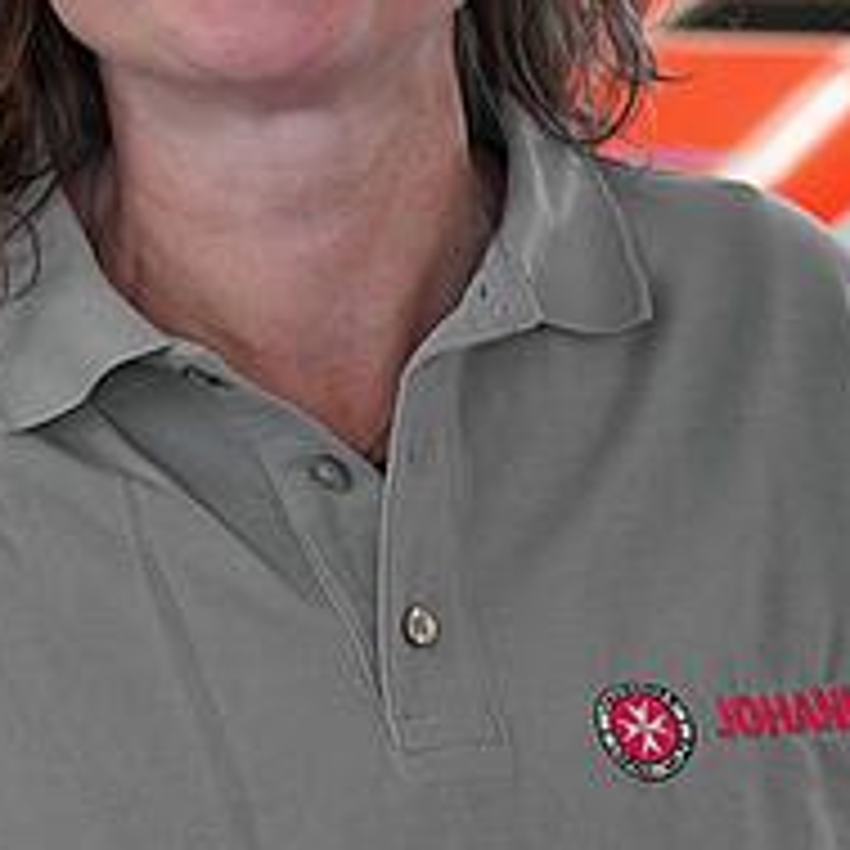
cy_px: 121
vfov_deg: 14.5
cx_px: -162
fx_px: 3306
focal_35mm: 119
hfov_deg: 14.2
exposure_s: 1/160
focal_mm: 40
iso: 1250
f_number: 4
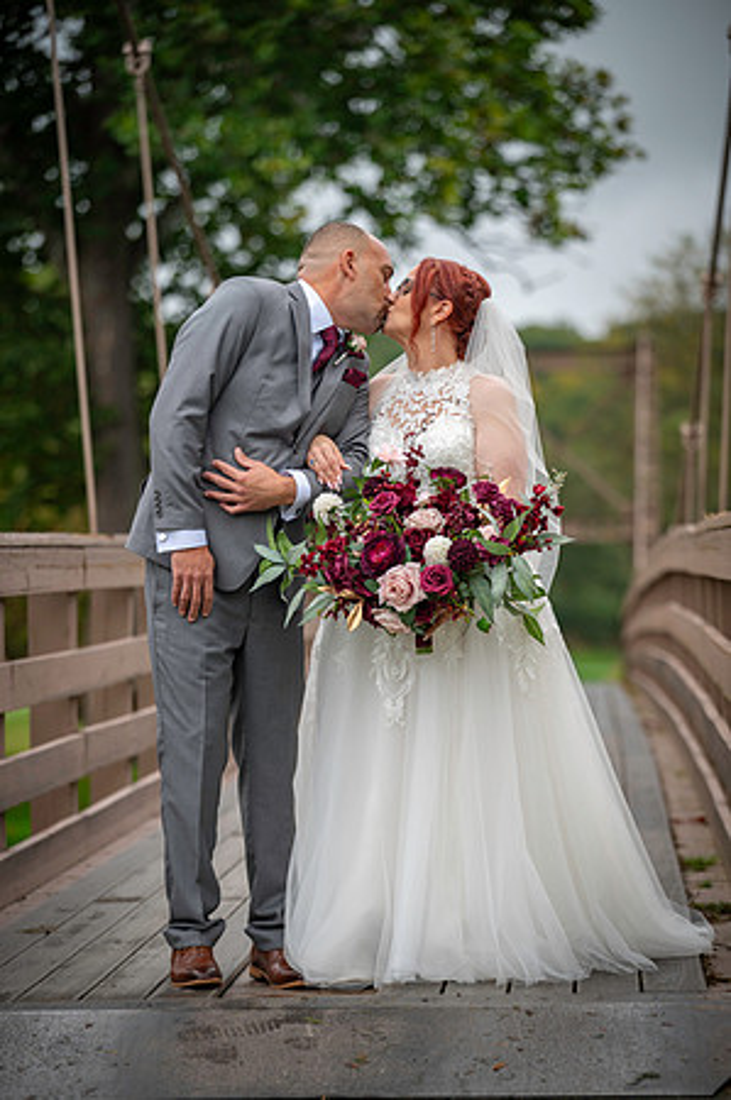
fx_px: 3968
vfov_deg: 15.8
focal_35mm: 130
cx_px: 366
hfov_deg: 10.5
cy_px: 550
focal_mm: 130
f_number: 3.2
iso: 80
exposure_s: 1/125
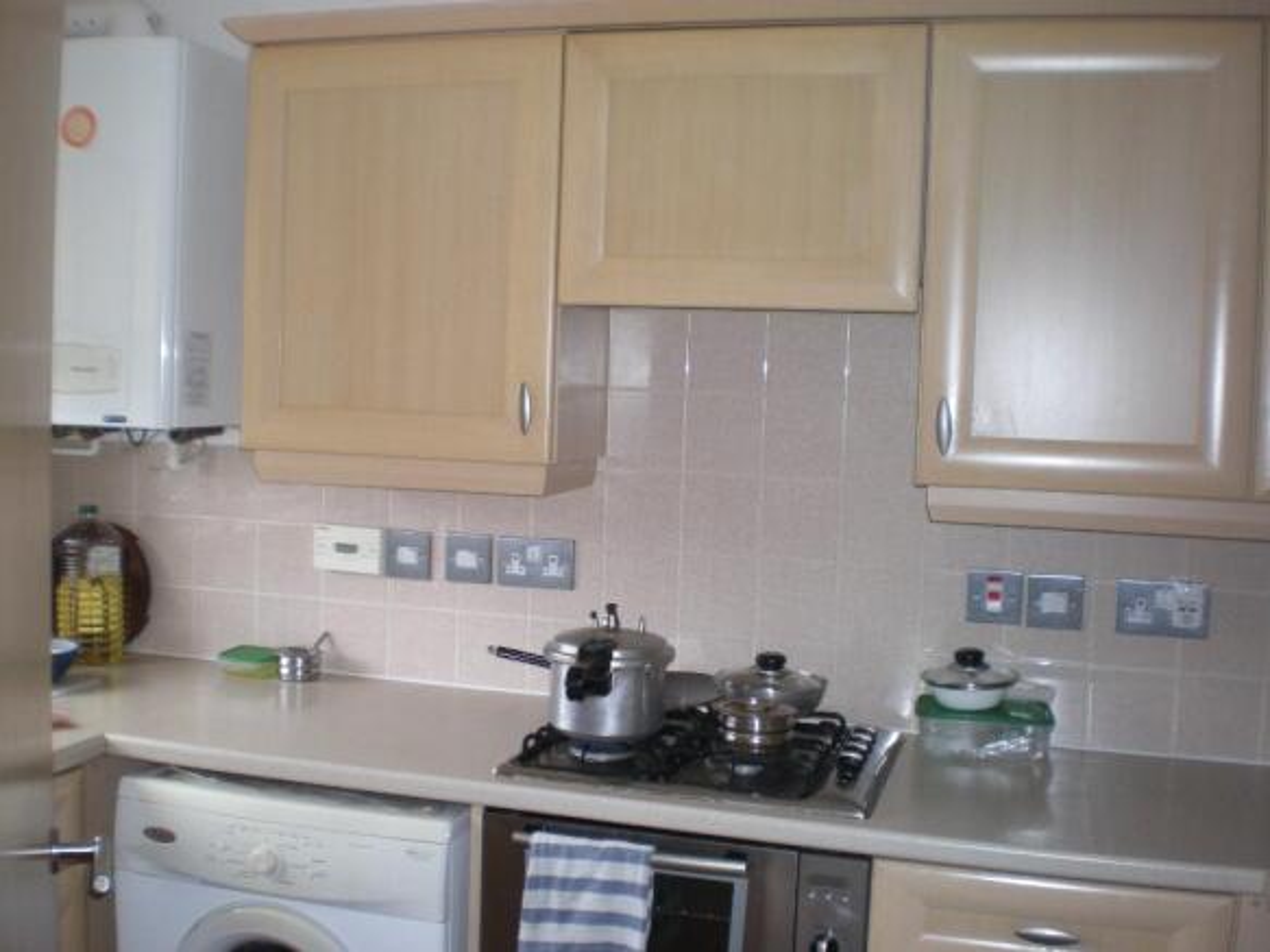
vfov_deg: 37.7
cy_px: 476
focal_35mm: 38
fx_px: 1394
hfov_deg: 49.0
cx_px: 635
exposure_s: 1/30
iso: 85
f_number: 3.1
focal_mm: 6.3
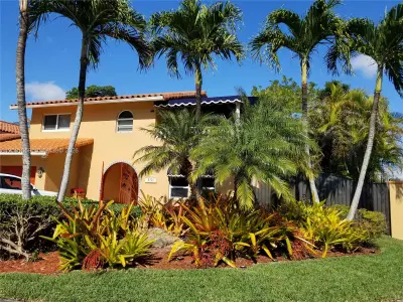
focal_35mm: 26
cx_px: 202
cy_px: 151
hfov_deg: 67.3
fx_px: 303
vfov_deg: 53.1
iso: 50
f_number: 1.7
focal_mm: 4.25
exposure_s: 1/2792
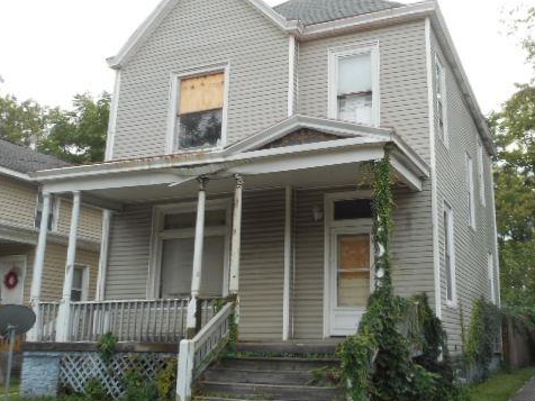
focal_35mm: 39
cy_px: 190
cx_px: 317
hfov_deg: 47.6
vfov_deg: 36.8
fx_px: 603
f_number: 4
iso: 80
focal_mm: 5.2
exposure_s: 1/100
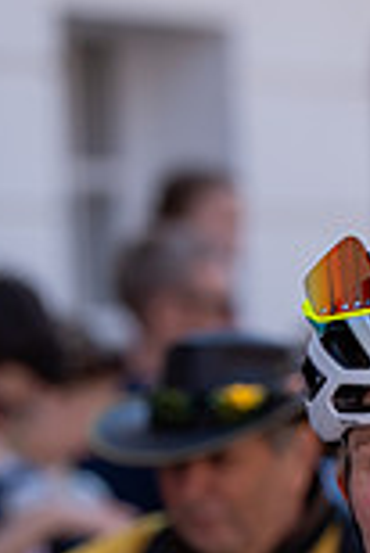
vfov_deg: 5.1
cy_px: 618
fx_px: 6245
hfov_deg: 3.4
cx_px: 485
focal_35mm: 406
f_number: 3.5
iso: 100
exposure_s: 1/400
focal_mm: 139
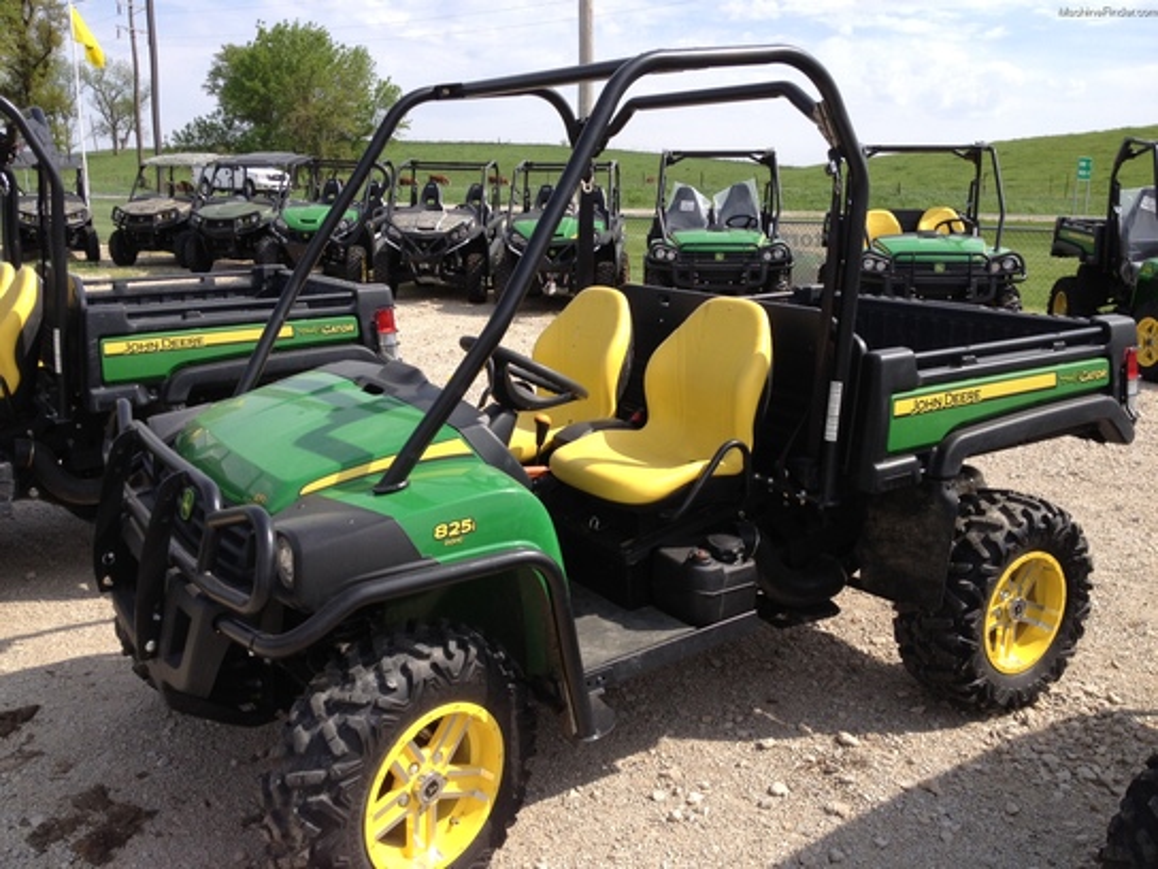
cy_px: 434
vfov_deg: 40.7
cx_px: 579
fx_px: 1171
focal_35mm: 35
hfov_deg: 52.6
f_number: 2.4
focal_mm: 4.28
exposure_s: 1/1255
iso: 50
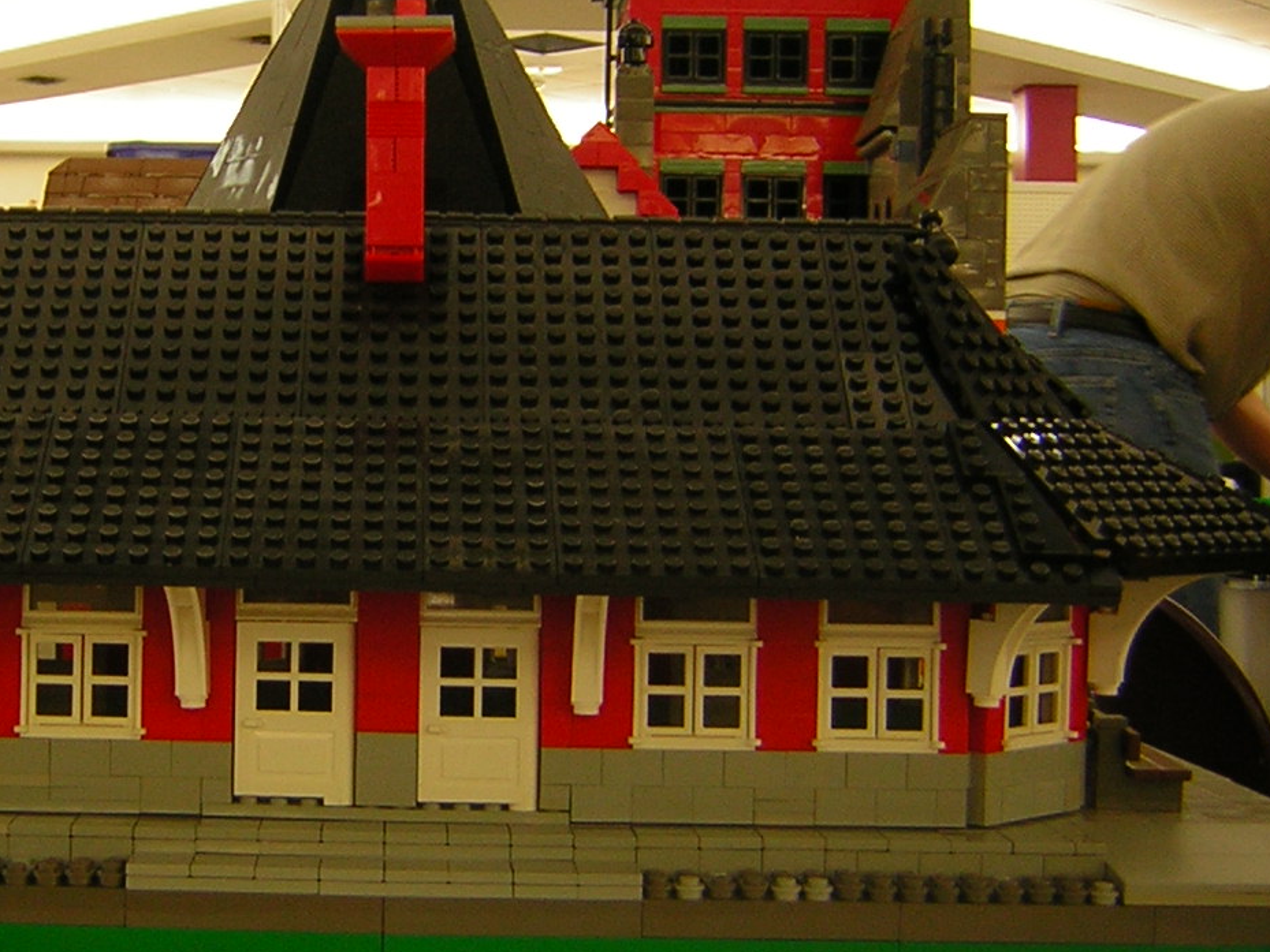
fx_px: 2275
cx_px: 369
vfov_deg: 23.7
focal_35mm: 62
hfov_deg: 30.8
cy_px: 458
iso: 50
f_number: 2.6
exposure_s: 1/6.3
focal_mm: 4.7
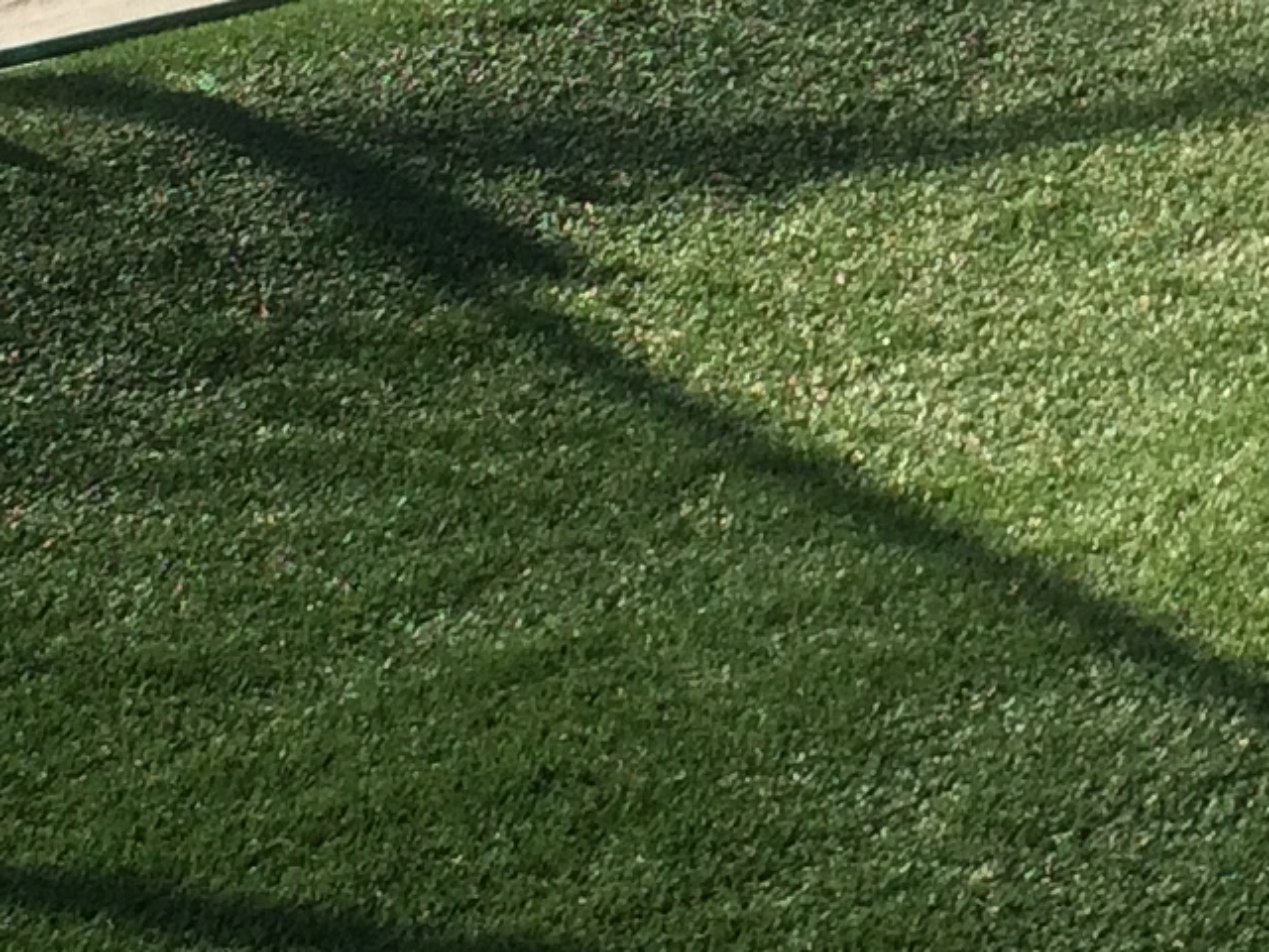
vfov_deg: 9.9
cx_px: 1182
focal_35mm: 148
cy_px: -194
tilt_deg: -12.4
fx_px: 5426
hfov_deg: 13.2
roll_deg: +1.7
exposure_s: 1/2053
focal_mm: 4.15
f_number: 2.2
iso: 32
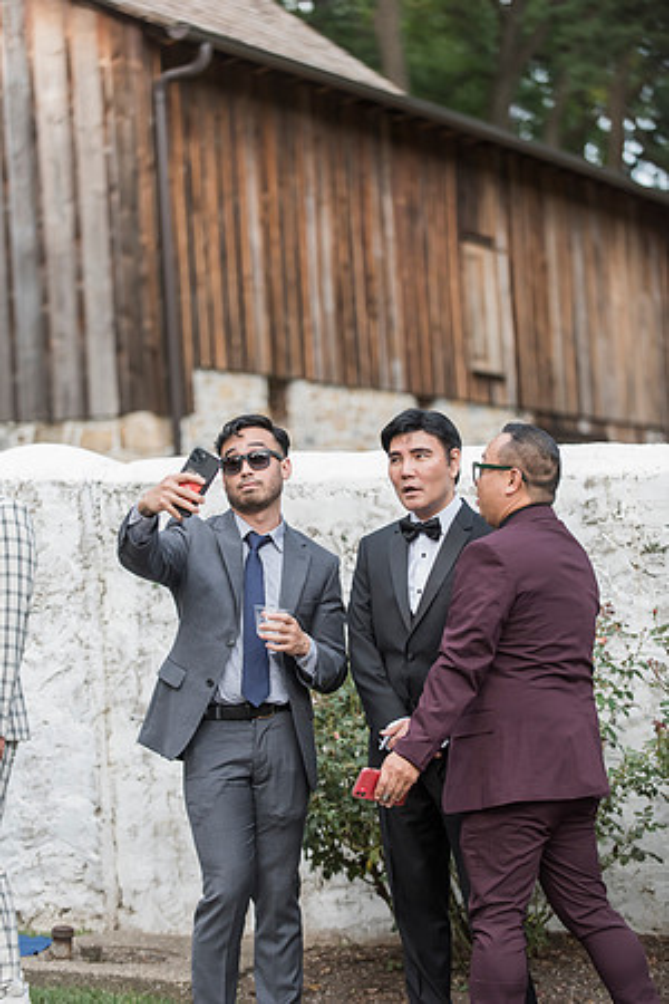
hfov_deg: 12.5
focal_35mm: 110
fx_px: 3066
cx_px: 334
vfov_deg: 18.6
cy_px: 502
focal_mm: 110
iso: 800
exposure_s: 1/2000
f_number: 2.8
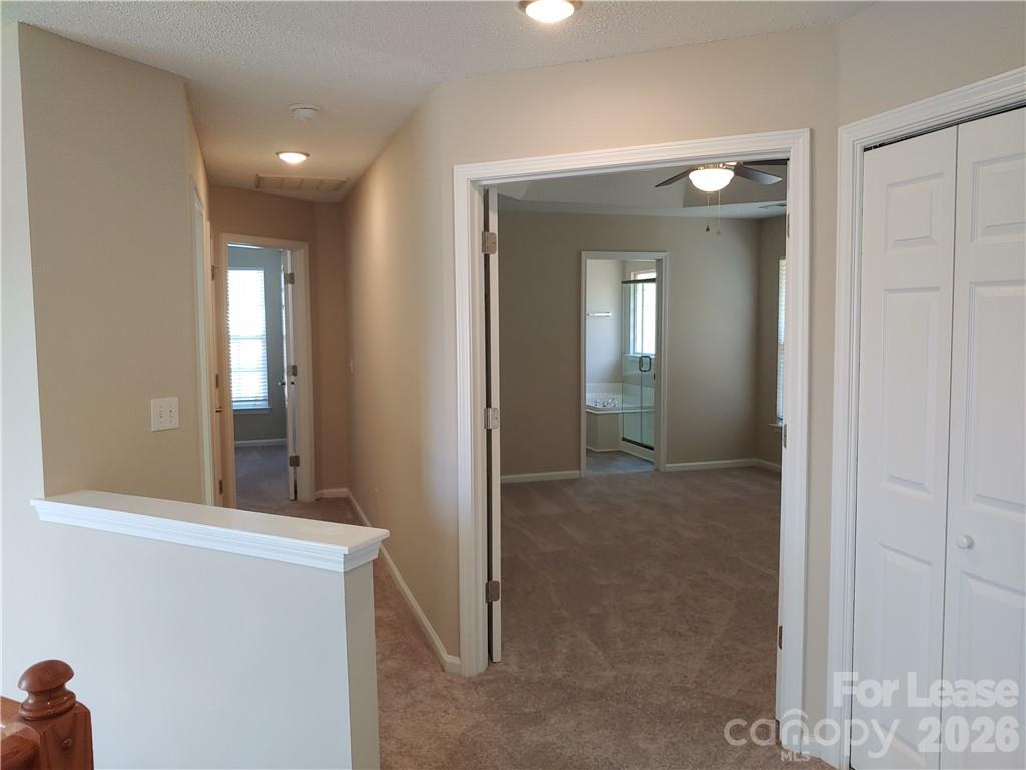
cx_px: 513
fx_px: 741
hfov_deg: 69.4
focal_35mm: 25
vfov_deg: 54.9
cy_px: 385
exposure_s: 1/120
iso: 150
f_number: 1.5
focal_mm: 4.23
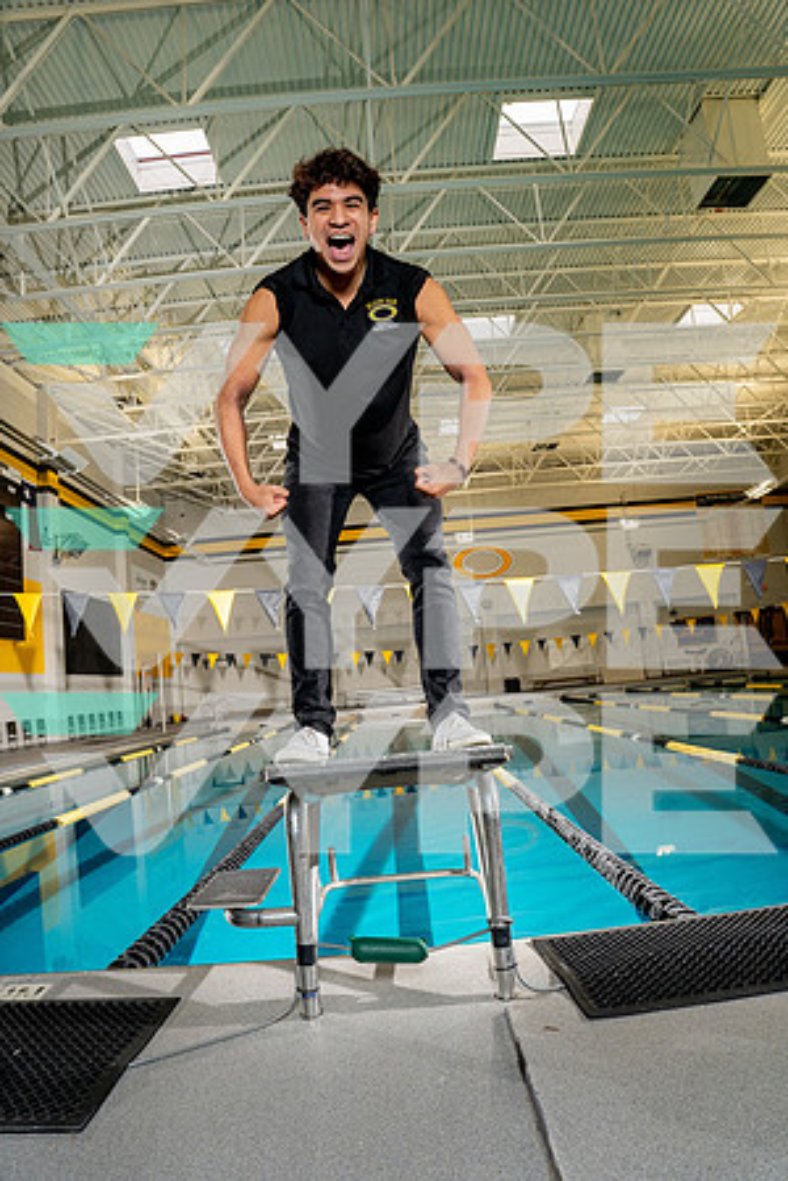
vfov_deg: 73.7
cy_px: 590
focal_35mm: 24
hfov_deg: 53.1
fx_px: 788
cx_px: 394
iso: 500
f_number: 7.1
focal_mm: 24
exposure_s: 1/200
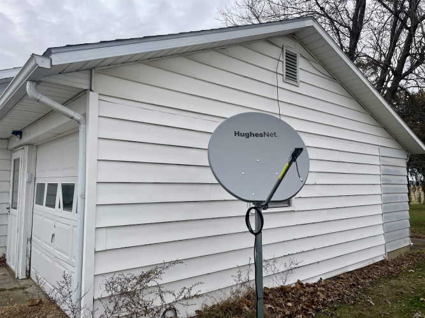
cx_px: 212
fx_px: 319
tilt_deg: +4.9
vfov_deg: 53.0
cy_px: 159
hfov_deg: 67.3
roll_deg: +0.6
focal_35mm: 26
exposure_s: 1/502
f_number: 1.6
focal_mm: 4.2
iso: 32
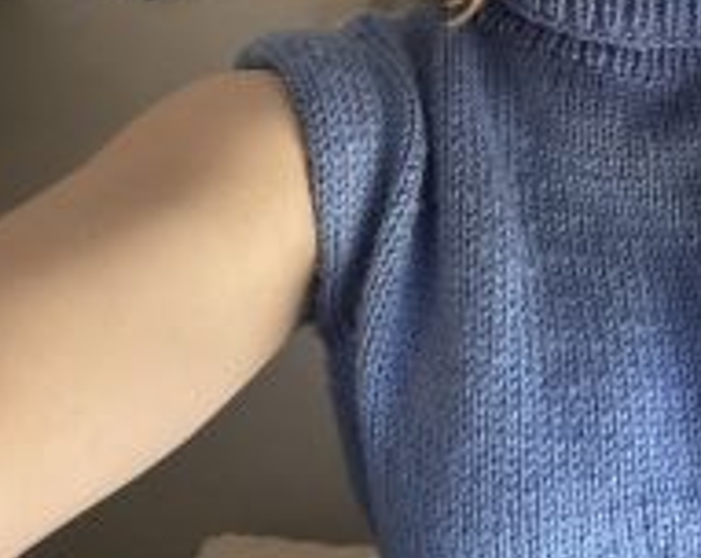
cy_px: -53
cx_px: 723
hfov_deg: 32.2
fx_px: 1097
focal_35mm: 53
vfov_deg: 26.3
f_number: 1.9
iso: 160
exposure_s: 1/60
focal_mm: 2.69
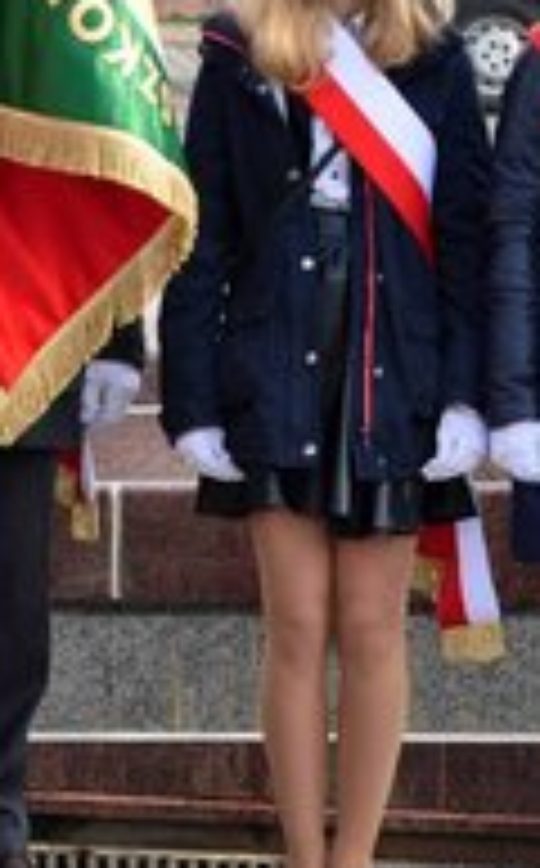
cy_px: 238
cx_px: 333
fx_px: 7911
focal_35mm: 335
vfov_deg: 6.3
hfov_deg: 3.9
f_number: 9
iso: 200
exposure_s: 1/100
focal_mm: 65
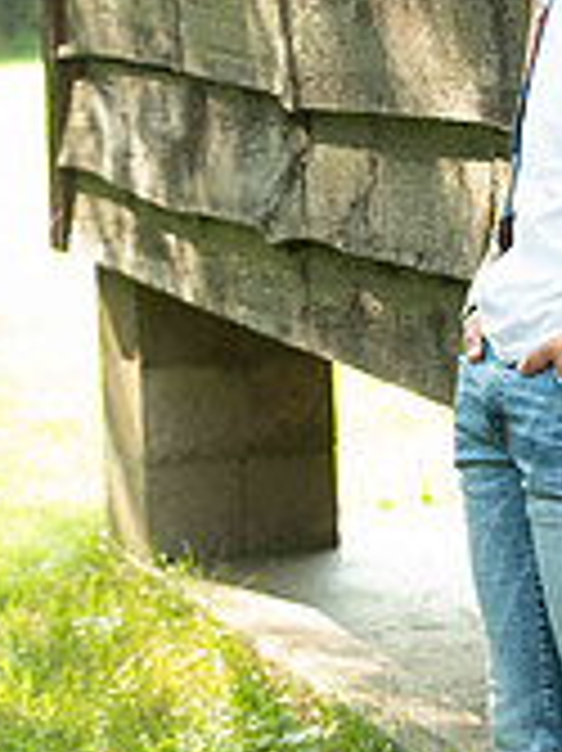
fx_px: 3923
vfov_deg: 10.9
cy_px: 320
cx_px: 540
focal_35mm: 181
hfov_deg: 8.2
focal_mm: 70
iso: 400
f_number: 4
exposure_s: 1/200
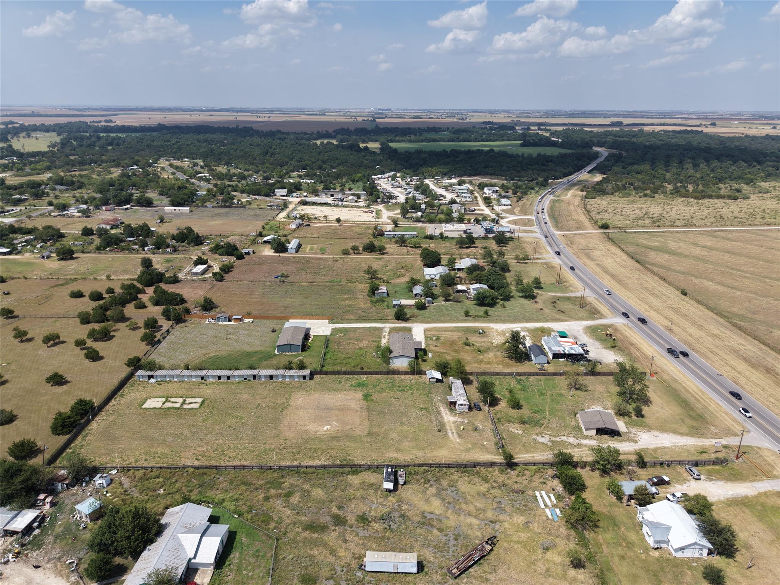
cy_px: 292
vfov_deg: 56.8
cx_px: 390
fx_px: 541
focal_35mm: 24
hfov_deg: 71.6
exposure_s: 1/5000
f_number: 1.8
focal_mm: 8.67
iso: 150
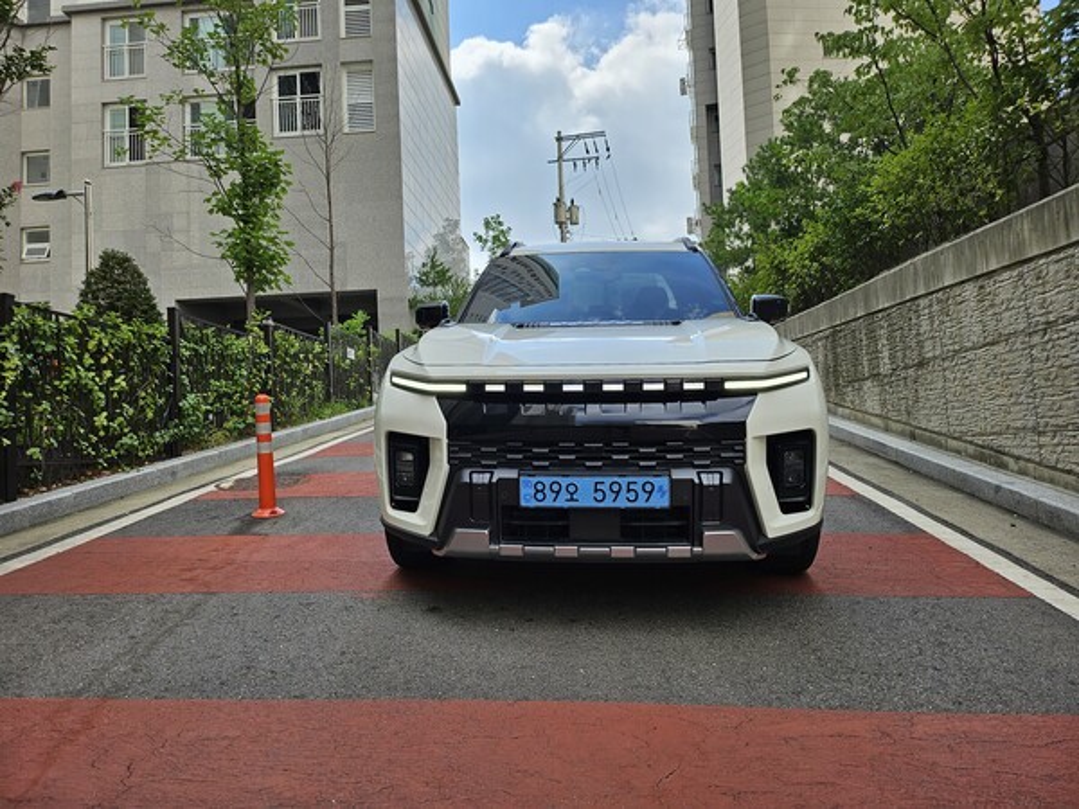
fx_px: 748
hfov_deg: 71.6
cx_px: 540
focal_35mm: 24
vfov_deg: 56.8
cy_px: 404
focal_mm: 5
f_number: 1.8
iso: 50
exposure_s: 1/2021
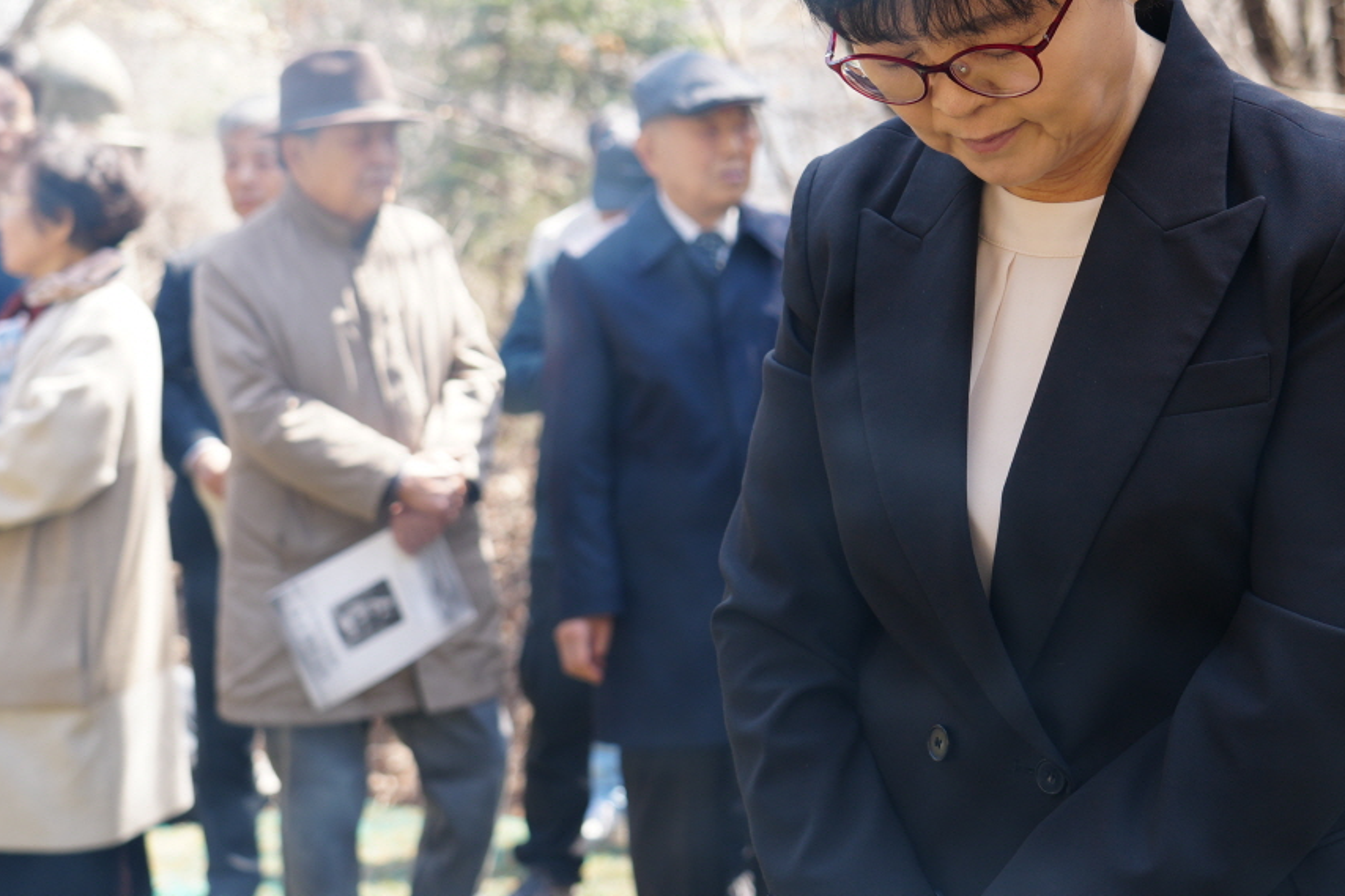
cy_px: 378
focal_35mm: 97
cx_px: 783
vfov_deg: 14.1
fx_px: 3623
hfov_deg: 21.0
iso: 200
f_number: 4.5
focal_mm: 46
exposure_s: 1/160
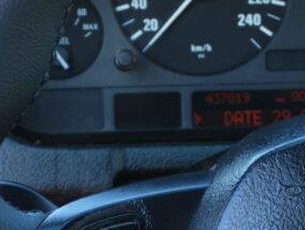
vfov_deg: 9.1
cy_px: 281
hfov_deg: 12.3
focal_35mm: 161
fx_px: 1420
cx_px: 150
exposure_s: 1/40
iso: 100
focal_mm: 11.7
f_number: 3.5
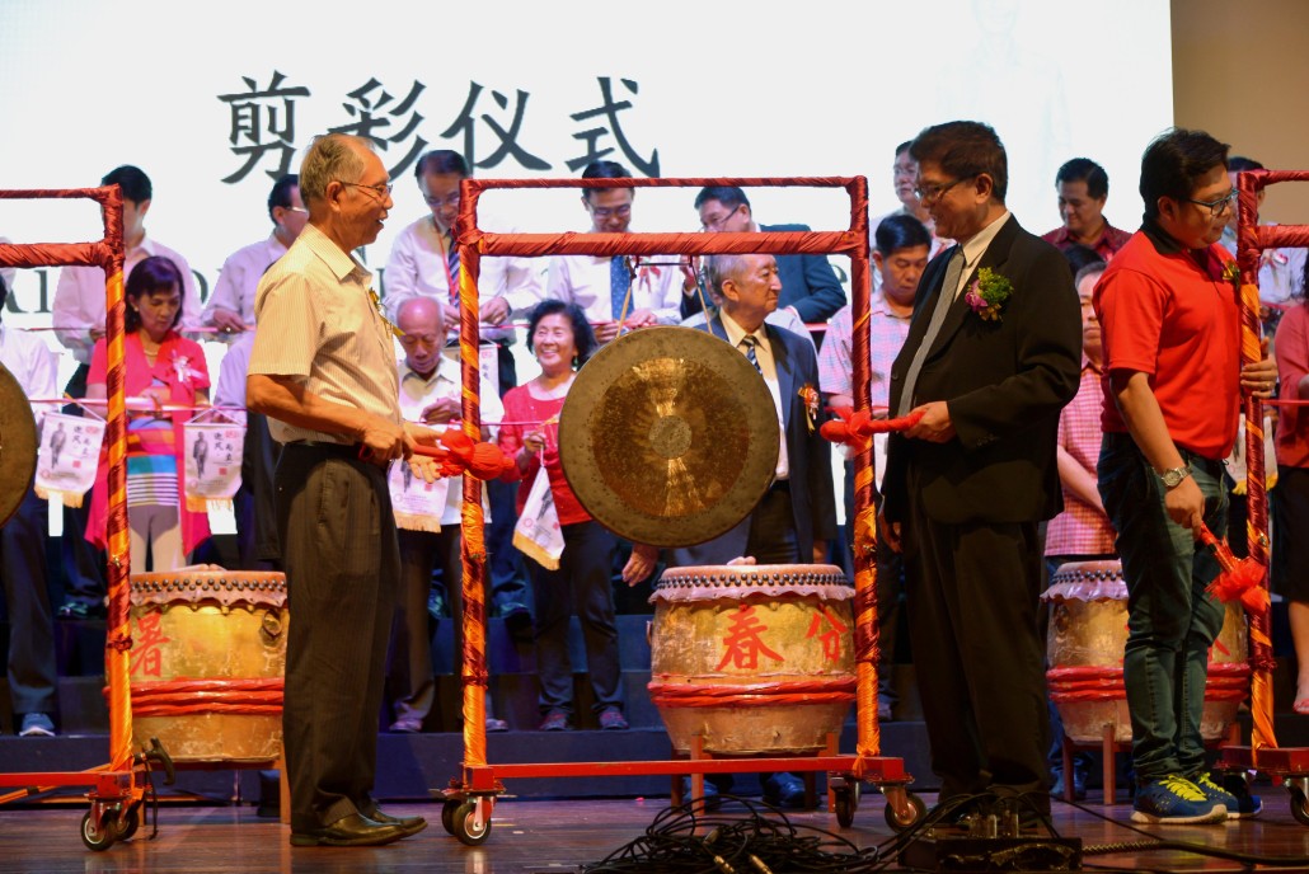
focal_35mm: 100
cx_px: 654
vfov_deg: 13.7
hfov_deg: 20.4
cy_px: 437
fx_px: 3638
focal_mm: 100
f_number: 5.3
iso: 640
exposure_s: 1/60
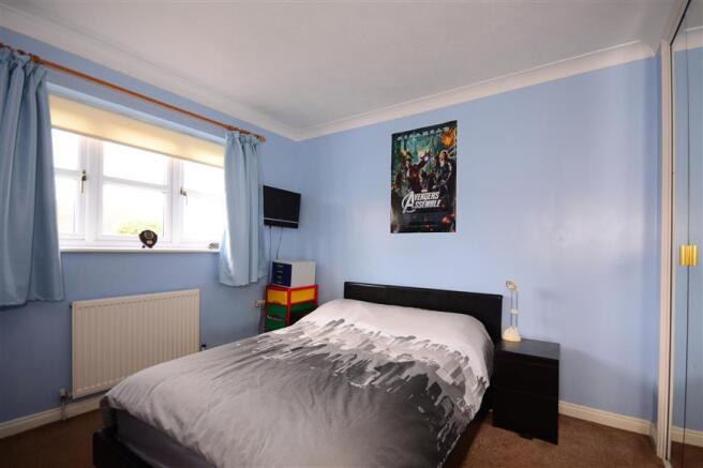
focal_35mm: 15
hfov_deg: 100.4
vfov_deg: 77.3
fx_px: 293
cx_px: 352
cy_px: 234
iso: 400
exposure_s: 1/10
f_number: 5.6
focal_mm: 10
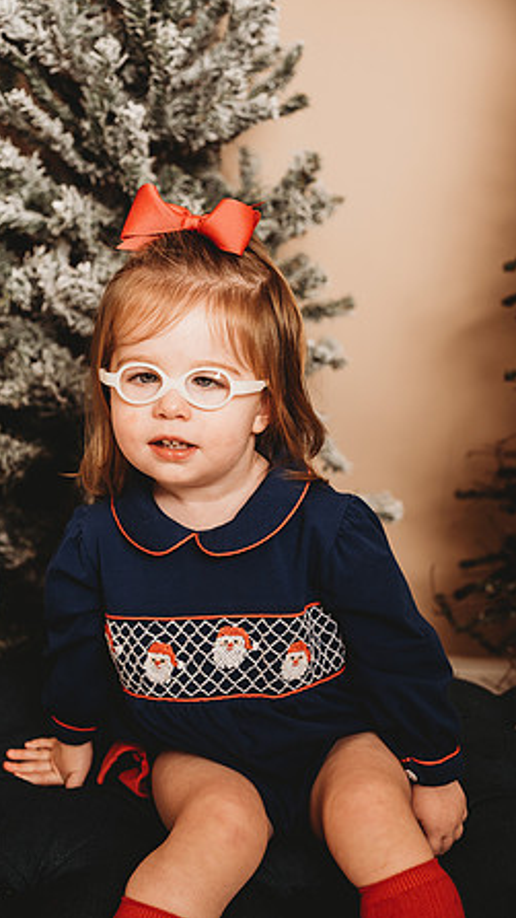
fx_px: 1337
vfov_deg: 37.8
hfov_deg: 21.8
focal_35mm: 55
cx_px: 218
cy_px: 457
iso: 100
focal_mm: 52
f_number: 4
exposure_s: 1/160
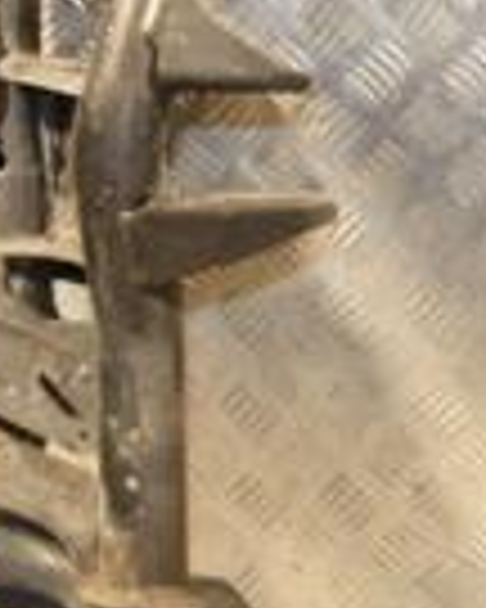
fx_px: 2357
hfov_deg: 11.5
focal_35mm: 131
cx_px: 639
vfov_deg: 14.6
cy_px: 176
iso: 800
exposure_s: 1/160
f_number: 5
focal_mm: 21
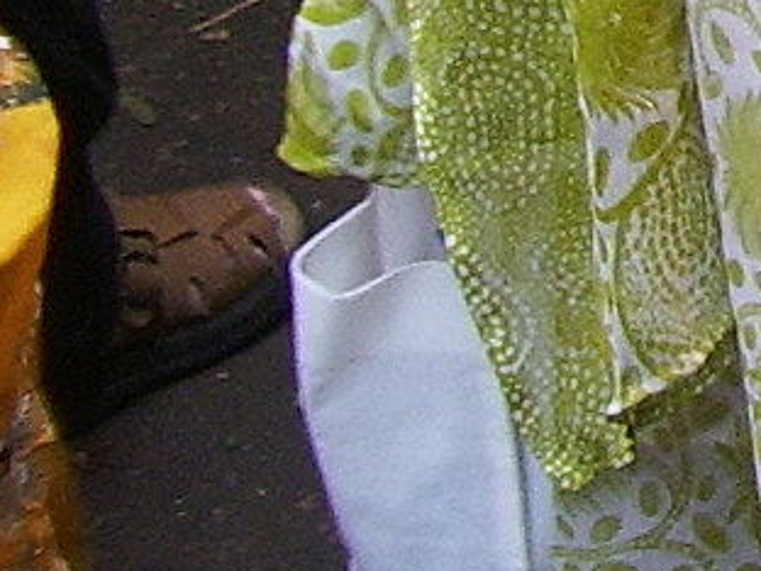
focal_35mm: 230
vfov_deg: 6.1
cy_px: -920
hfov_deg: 7.5
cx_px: 2356
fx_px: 5056
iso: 100
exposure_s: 1/60
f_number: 2.6
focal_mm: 5.8
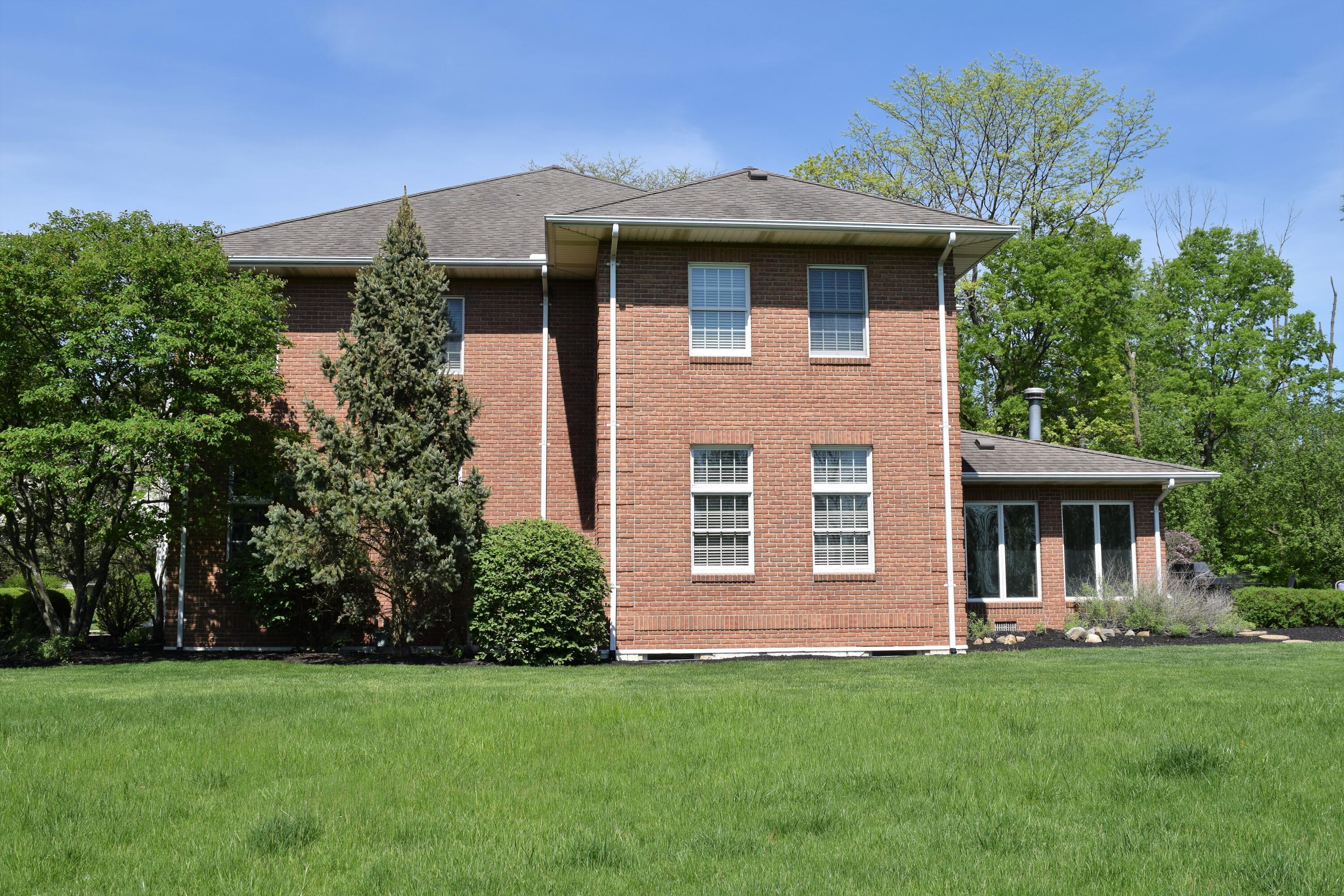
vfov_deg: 40.0
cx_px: 672
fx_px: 1232
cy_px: 448
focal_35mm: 33
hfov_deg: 57.2
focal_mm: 22
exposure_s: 1/320
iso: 100
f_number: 9
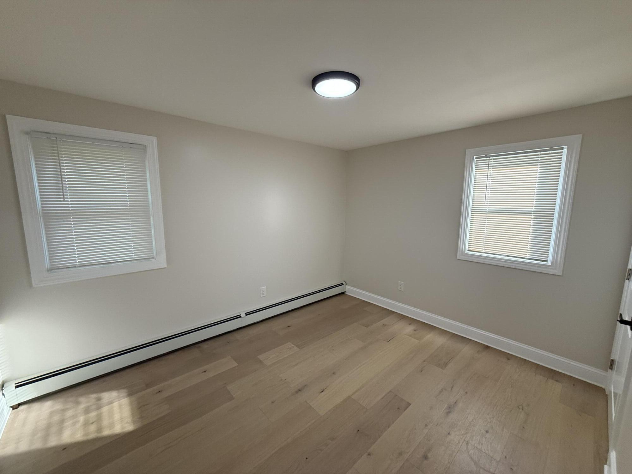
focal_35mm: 14
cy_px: 237
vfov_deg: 85.7
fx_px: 256
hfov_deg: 102.1
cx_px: 316
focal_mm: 2.22
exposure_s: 1/120
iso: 160
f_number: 2.2
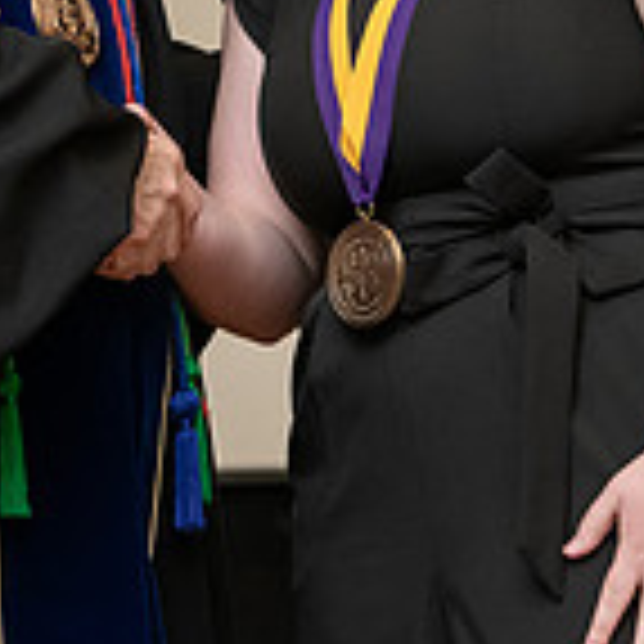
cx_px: 68
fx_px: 8440
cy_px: -16
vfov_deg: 4.4
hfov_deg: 4.4
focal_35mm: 401
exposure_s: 1/200
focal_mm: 116
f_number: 4
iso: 2000
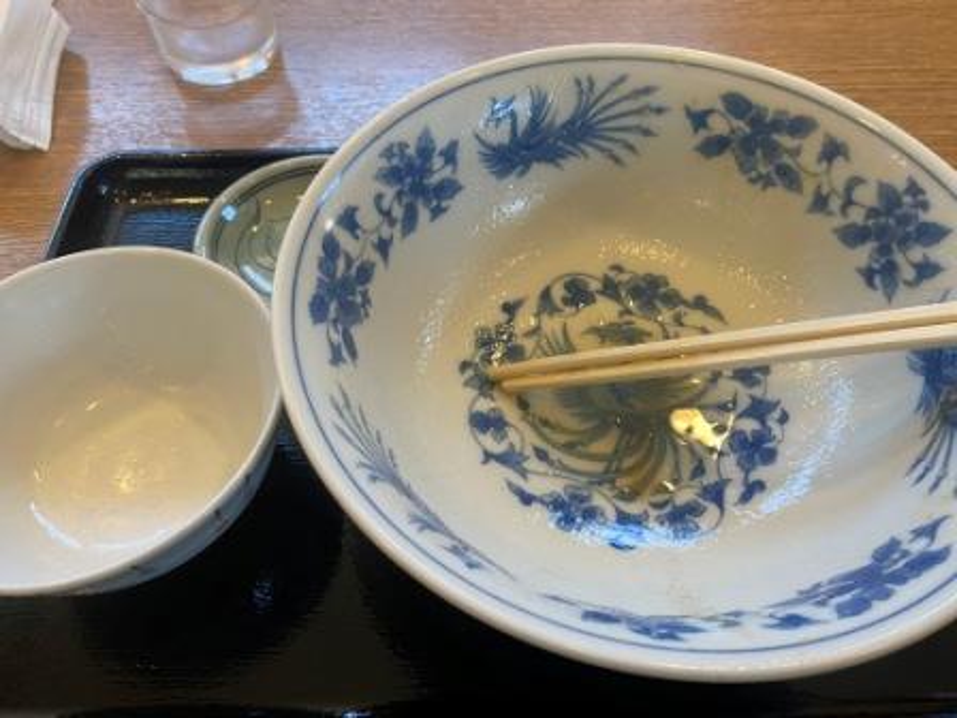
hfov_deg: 67.3
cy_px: 359
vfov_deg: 53.1
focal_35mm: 26
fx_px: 719
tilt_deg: -56.3
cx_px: 478
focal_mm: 4.25
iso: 80
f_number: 1.8
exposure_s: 1/60
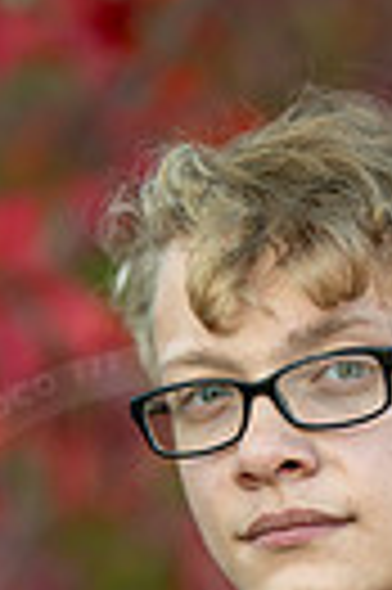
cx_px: 338
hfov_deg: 4.7
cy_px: 887
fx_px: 4798
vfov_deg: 6.9
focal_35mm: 293
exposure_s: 1/1250
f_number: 1.2
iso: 125
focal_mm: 85
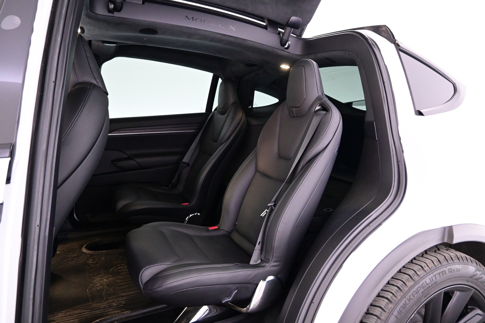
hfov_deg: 73.7
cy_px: 162
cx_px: 242
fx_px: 323
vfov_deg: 53.1
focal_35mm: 24
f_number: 3.5
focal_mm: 16
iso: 3200
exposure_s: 1/25
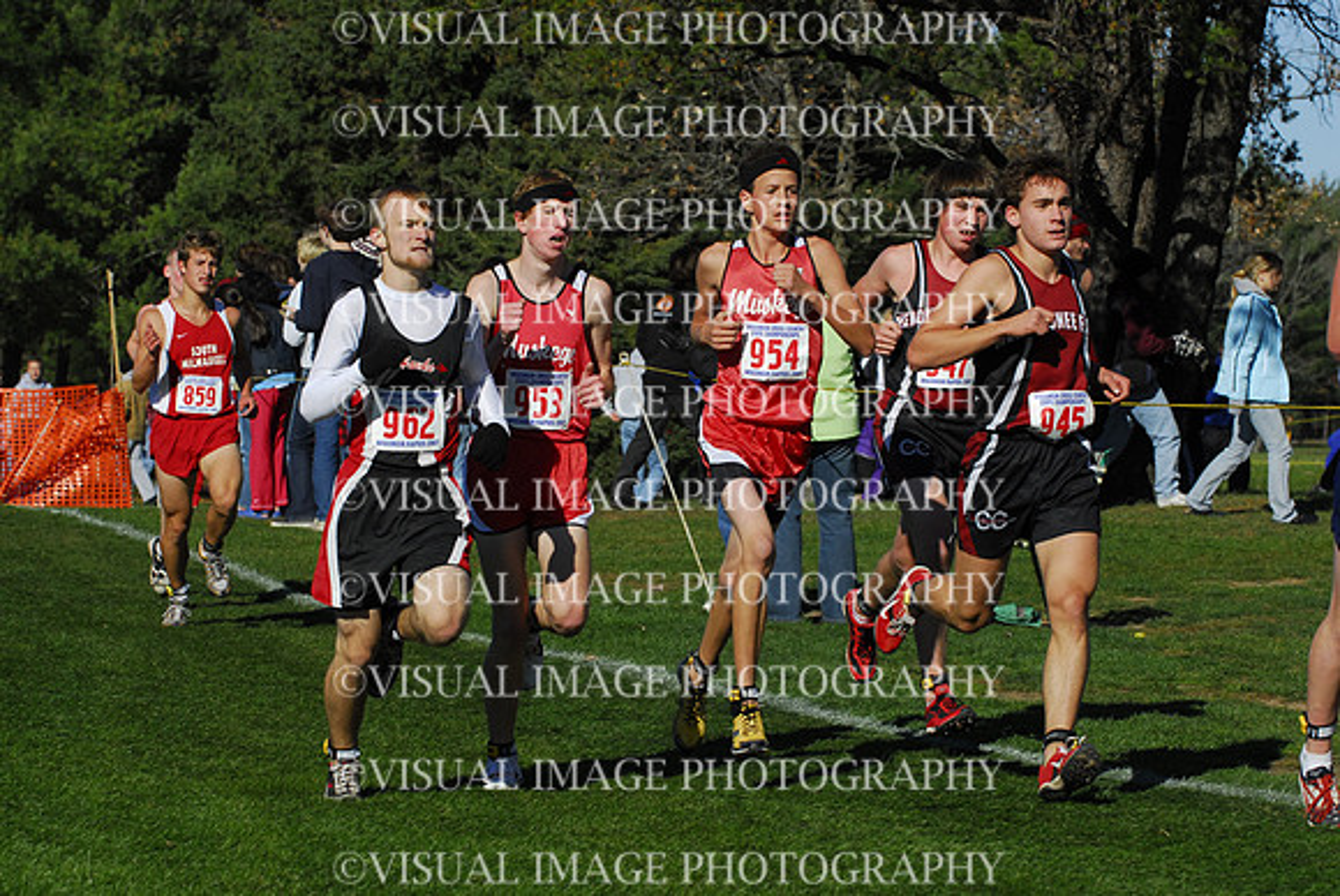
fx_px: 5868
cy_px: 448
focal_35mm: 158
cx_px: 670
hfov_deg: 13.0
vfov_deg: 8.7
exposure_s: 1/1600
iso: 400
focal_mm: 105
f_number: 7.1
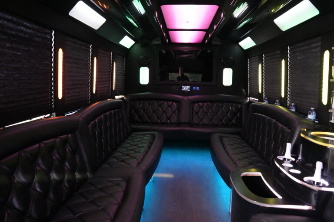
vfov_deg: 53.1
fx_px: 223
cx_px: 167
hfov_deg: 73.7
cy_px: 111
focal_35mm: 24
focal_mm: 24
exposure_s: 1/60
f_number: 6.3
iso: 8000
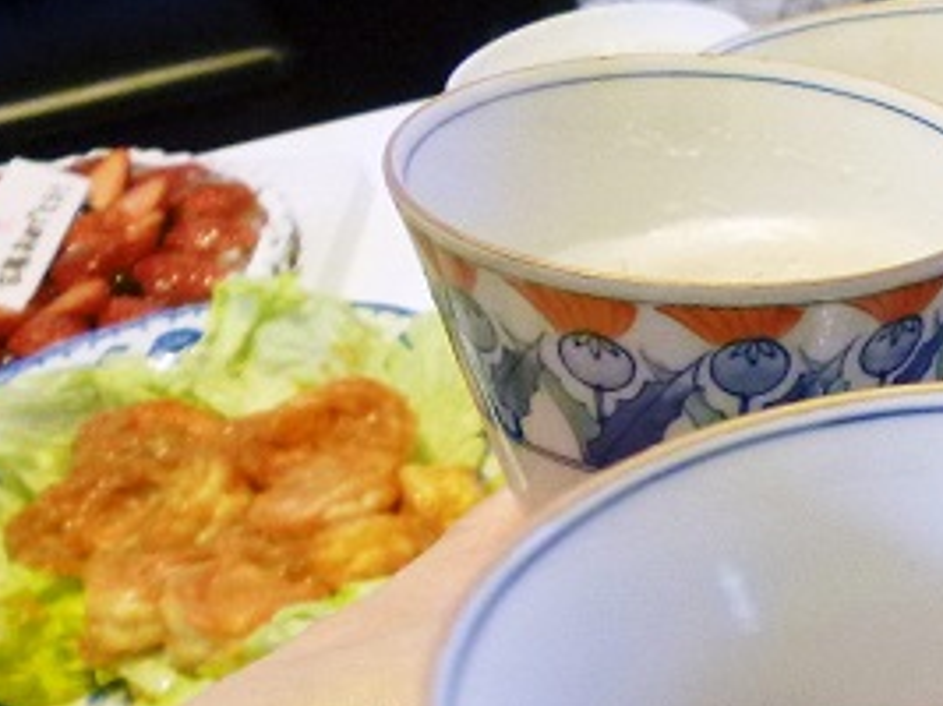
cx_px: 1155
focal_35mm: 72
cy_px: 625
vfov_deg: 20.1
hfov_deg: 24.3
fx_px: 1961
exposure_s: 1/15
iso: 400
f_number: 2.5
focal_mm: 4.3
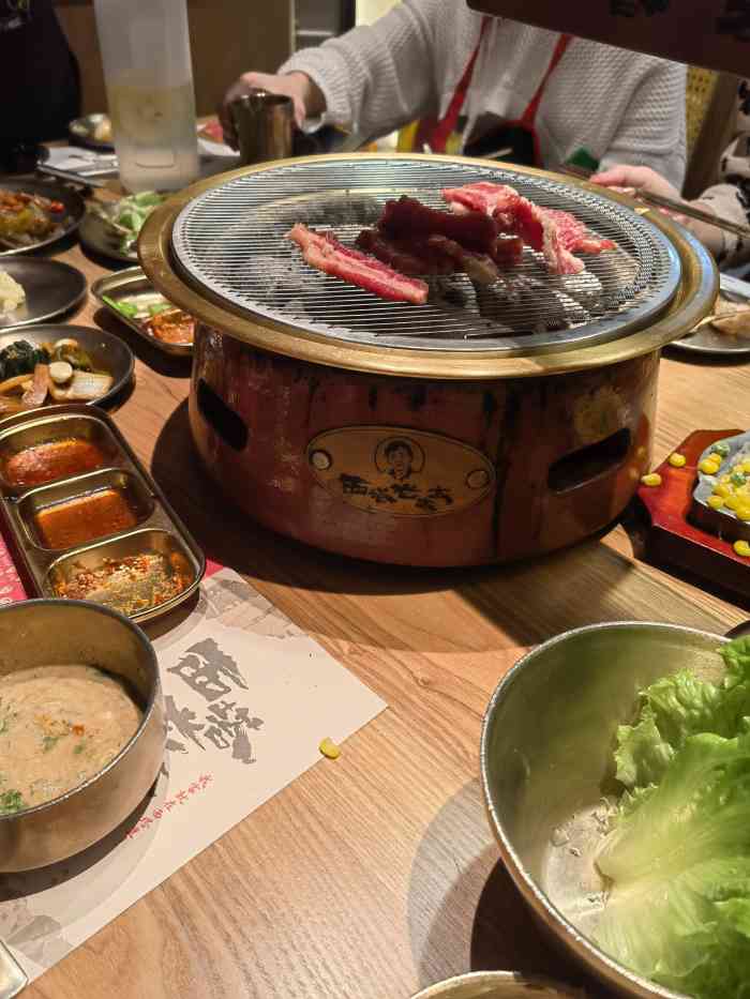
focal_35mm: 27
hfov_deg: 51.4
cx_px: 375
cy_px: 500
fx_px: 780
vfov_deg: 65.3
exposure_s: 1/100
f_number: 1.8
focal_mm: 5.54
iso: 100
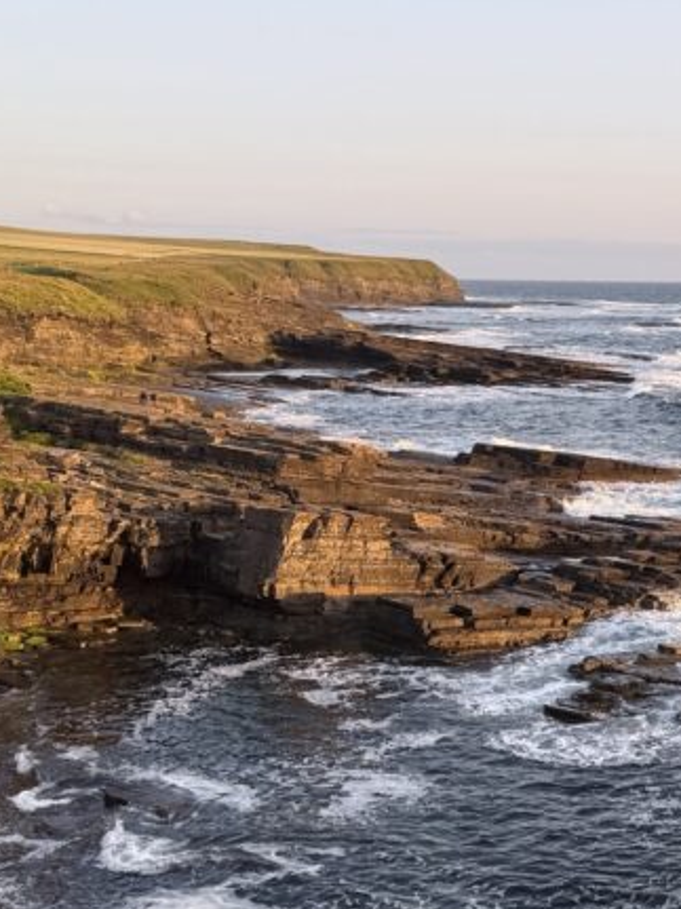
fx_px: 1496
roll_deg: -0.1
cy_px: 633
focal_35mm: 57
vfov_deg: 33.4
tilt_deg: -12.7
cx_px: 628
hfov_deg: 24.8
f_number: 1.78
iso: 80
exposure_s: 1/401
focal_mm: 6.76
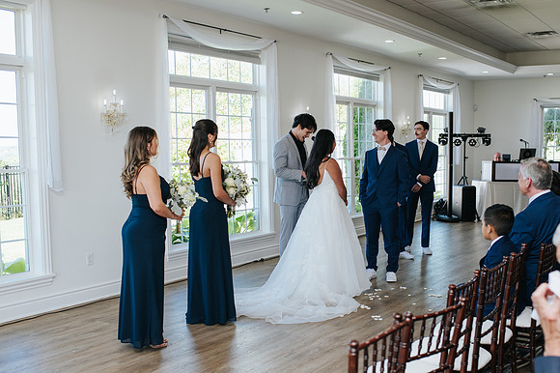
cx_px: 324
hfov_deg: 46.2
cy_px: 200
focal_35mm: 42
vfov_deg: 31.8
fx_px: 654
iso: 220
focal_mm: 35
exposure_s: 1/200
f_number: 3.5
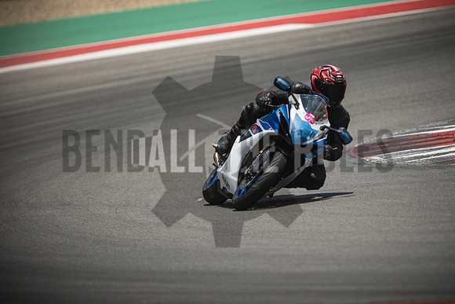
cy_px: 152
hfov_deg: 4.9
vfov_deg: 3.3
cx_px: 228
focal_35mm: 420
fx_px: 5309
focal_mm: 280
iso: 400
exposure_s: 1/4000
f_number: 2.8
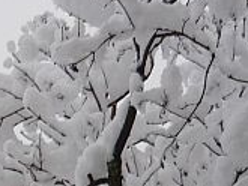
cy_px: 238
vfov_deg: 9.1
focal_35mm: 160
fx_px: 1147
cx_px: -105
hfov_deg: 11.9
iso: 100
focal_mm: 5.5
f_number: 2.8
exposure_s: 1/50
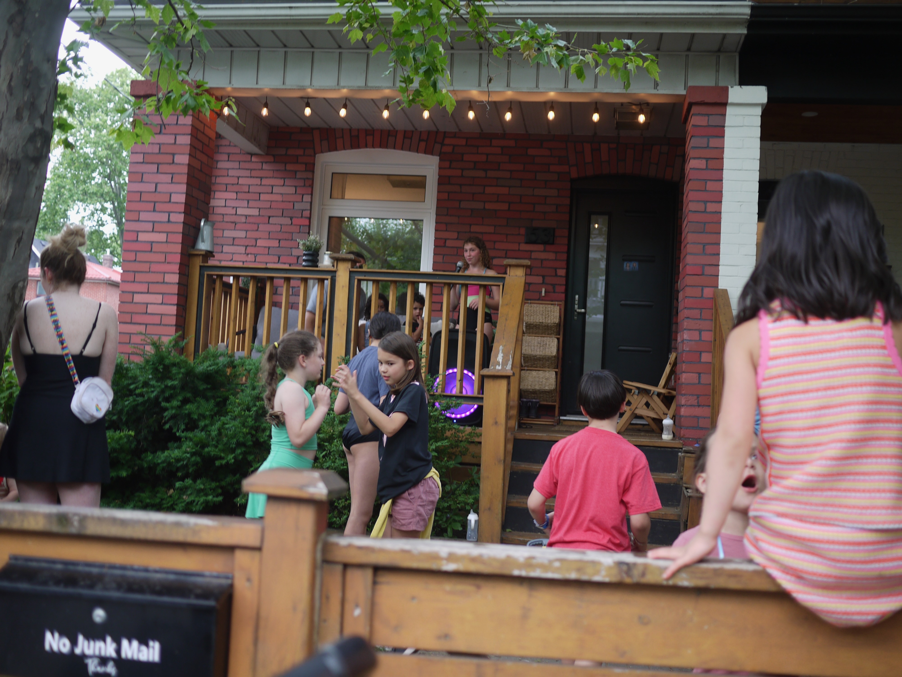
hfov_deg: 46.8
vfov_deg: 36.0
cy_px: 338
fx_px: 1042
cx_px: 451
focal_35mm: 40
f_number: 1.7
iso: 100
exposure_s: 1/100
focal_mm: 20
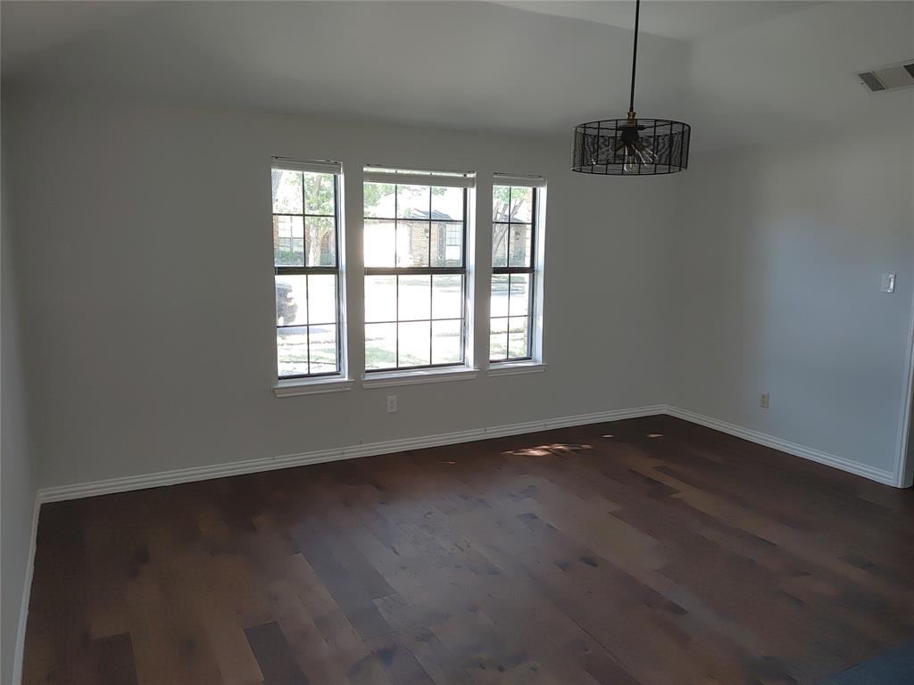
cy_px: 342
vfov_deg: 53.1
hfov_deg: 67.3
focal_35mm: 26
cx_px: 457
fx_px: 687
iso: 50
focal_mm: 5.58
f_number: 1.8
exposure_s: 1/60
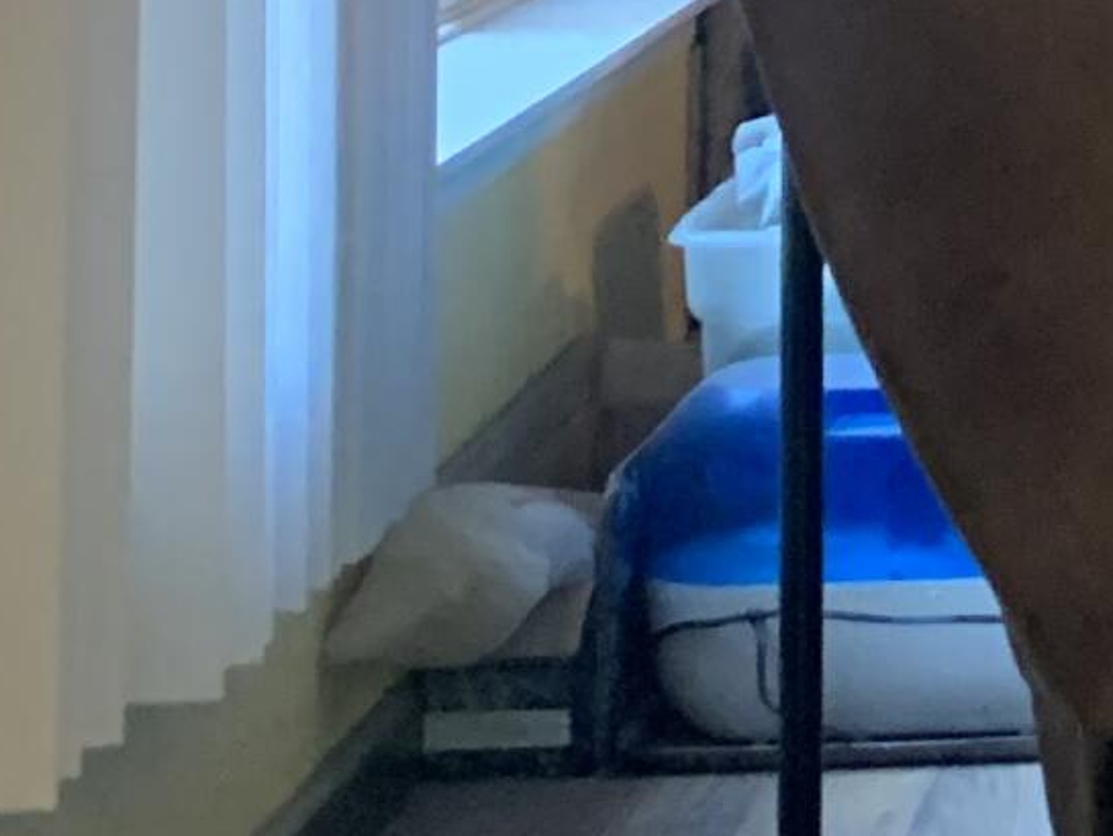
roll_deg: -0.9
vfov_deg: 10.0
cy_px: -429
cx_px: 2741
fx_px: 4599
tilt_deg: -0.6
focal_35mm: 143
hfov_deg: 11.3
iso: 250
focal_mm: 4.25
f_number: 1.8
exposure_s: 1/40
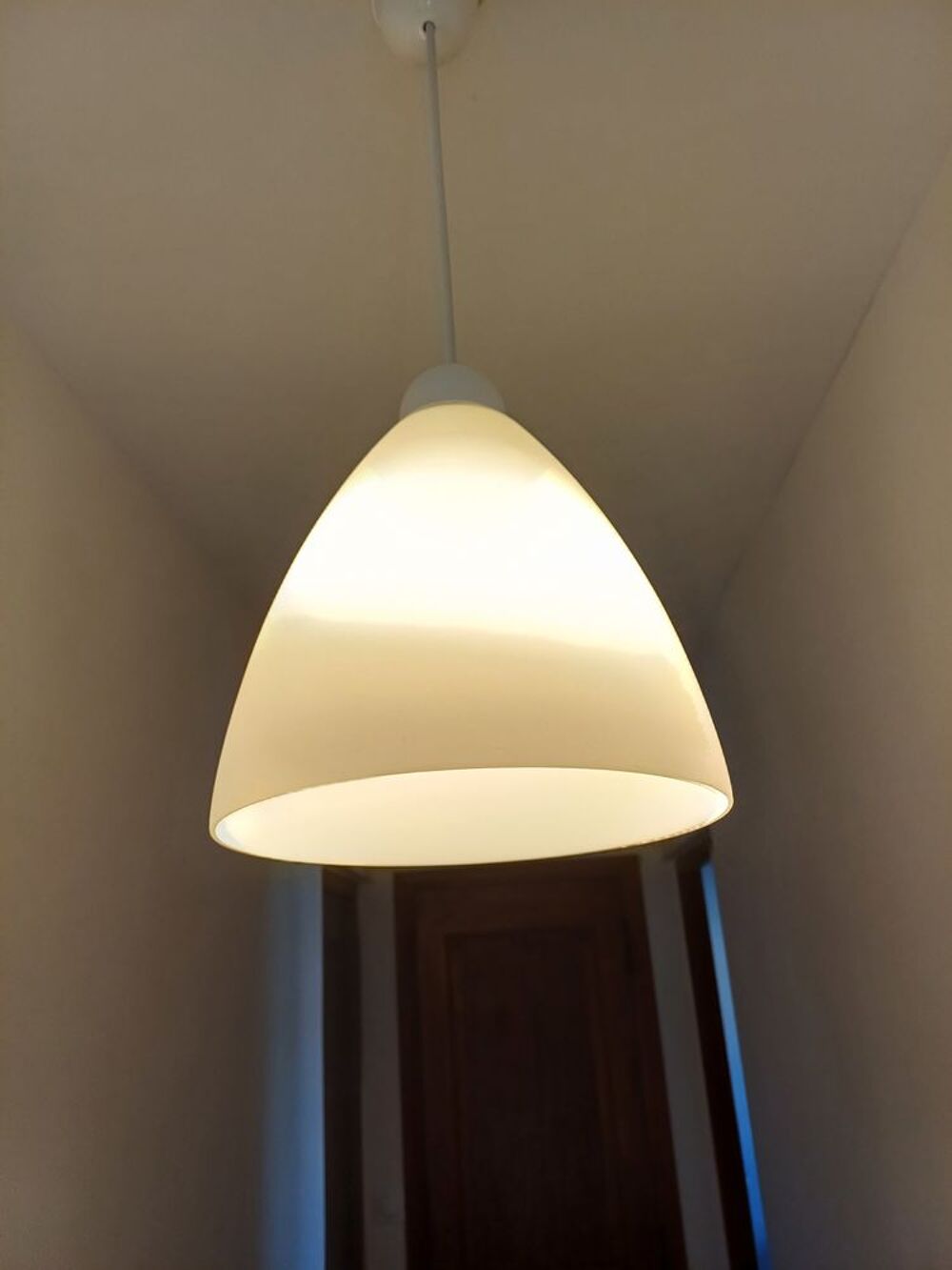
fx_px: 917
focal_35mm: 25
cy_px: 635
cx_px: 476
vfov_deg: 69.4
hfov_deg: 54.9
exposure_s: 1/100
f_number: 1.8
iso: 80
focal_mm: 4.65
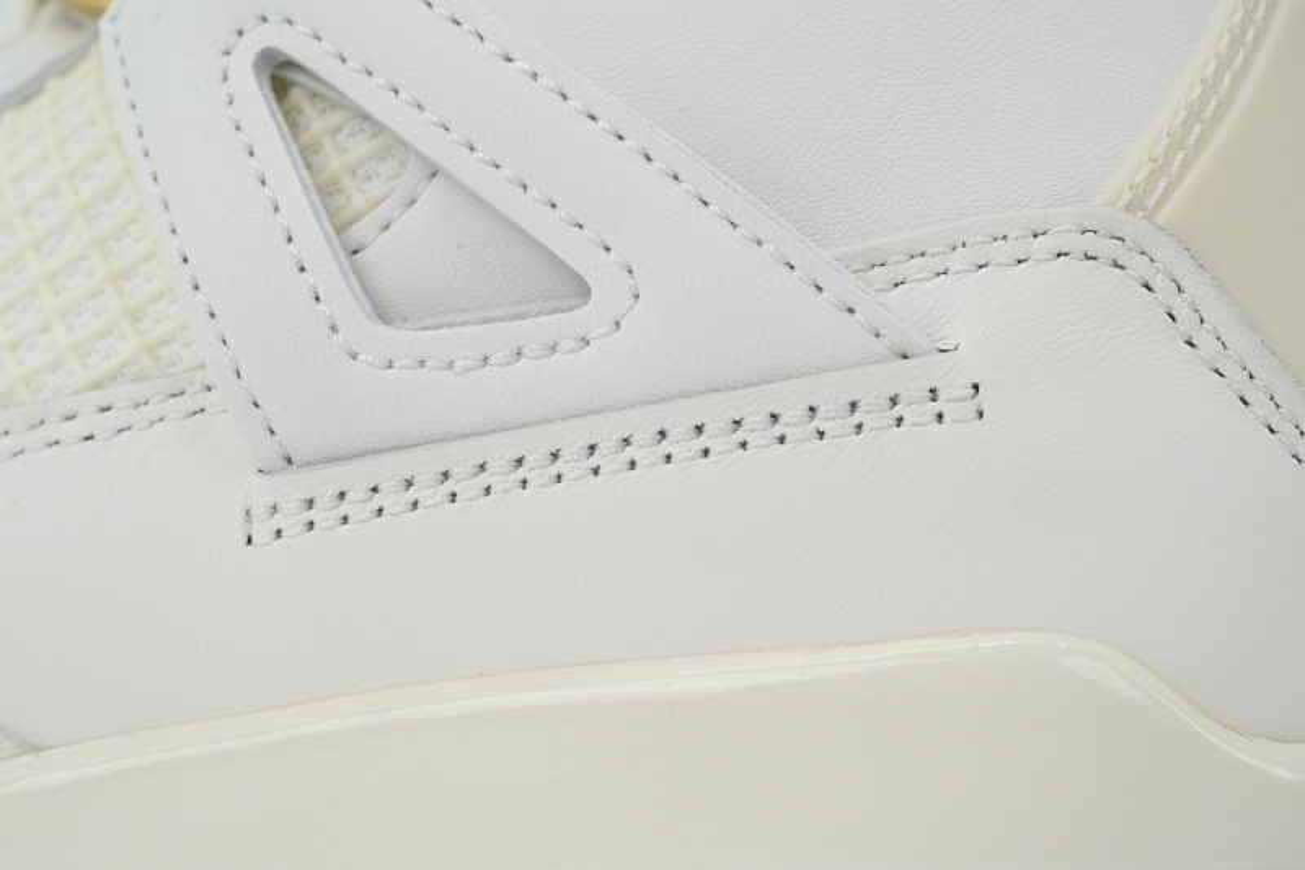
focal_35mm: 94
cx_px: 652
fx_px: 3407
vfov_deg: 14.5
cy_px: 435
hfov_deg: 21.7
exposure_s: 1/100
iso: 400
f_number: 13
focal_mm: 94
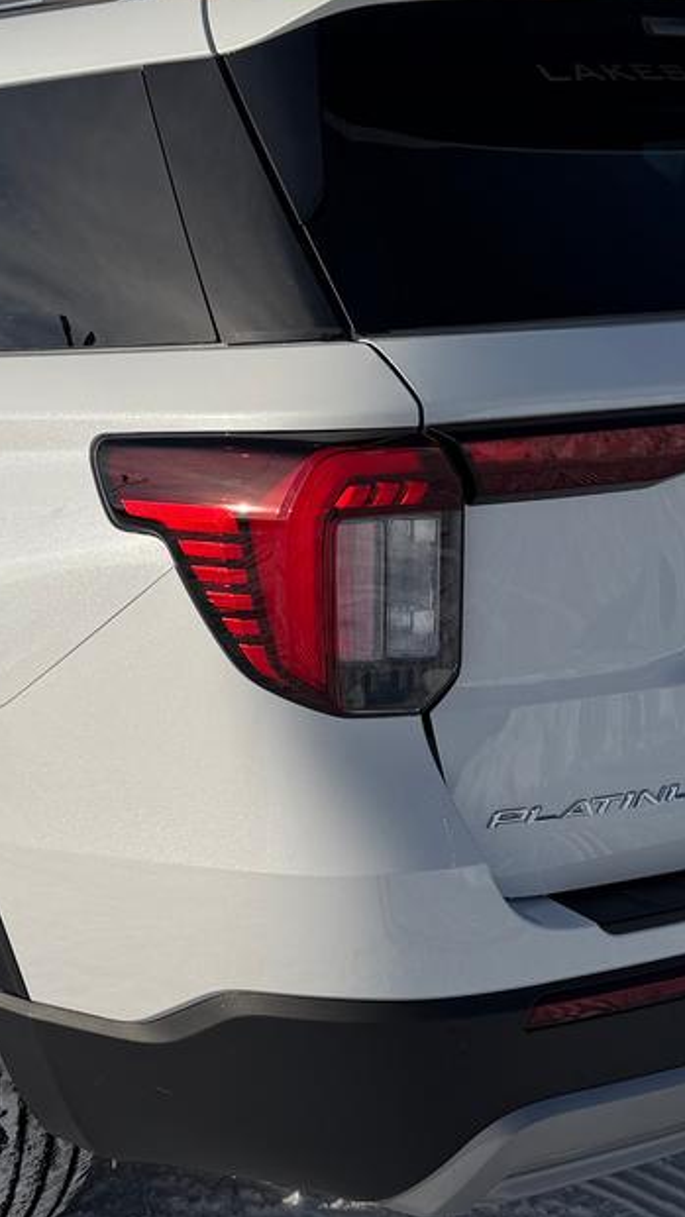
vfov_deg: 38.5
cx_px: 188
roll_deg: +1.2
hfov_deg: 22.1
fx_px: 1743
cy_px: 630
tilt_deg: -10.4
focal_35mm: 54
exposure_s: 1/9091
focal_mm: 6.76
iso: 80
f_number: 1.78
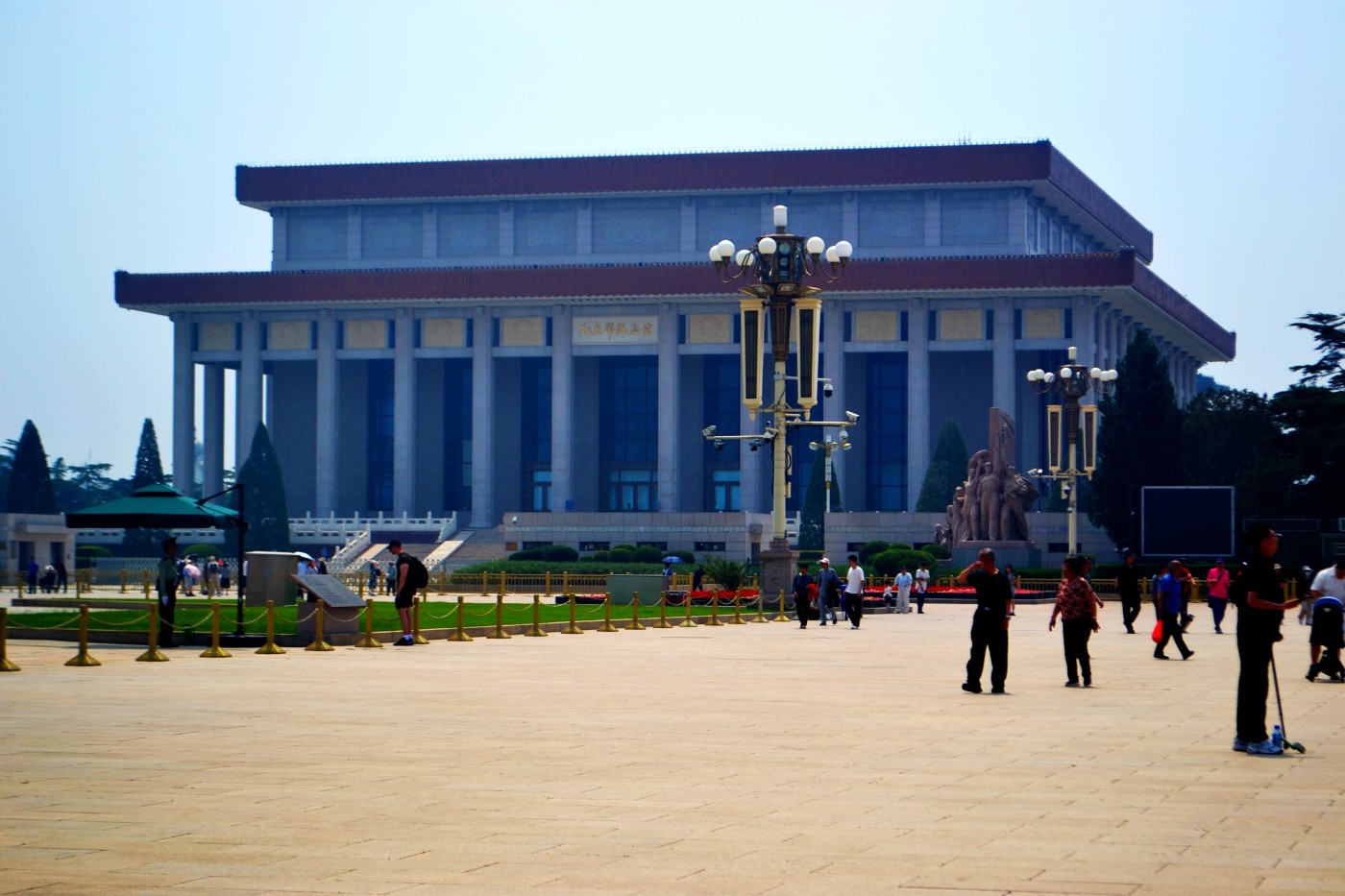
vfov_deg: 16.5
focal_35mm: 82
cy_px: 448
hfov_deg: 24.6
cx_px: 672
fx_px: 3082
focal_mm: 55
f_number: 5.6
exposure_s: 1/640
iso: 100
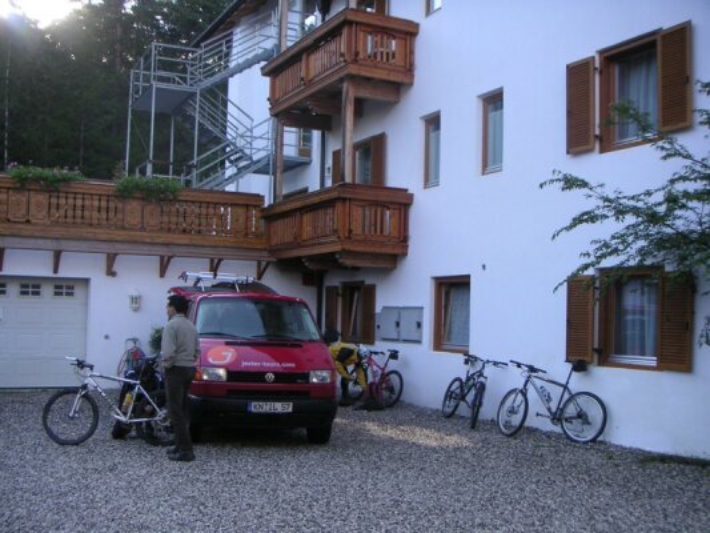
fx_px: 780
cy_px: 266
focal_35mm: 38
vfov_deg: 37.7
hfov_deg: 49.0
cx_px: 355
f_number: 2.8
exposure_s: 1/90
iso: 50
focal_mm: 6
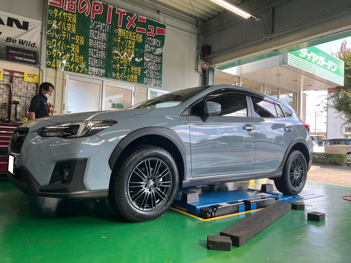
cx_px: 176
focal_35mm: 26
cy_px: 132
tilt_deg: +1.7
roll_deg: -2.1
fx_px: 264
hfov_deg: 67.3
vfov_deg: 53.1
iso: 40
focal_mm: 5.7
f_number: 1.5
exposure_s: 1/163
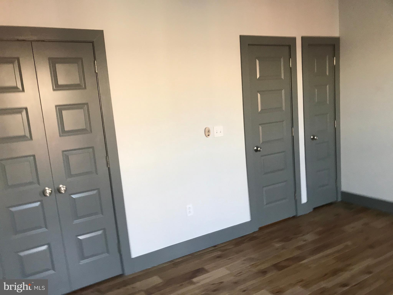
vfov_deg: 49.7
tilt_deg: -6.9
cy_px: 148
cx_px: 196
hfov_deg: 63.4
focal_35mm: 28
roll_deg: +2.9
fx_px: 318
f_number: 1.8
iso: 32
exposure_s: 1/30
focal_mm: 3.99
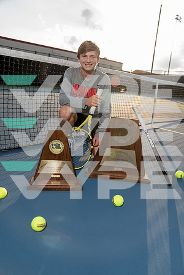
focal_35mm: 24
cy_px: 138
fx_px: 184
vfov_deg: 73.7
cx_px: 92
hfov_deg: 53.1
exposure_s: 1/250
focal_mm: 24
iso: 100
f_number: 4
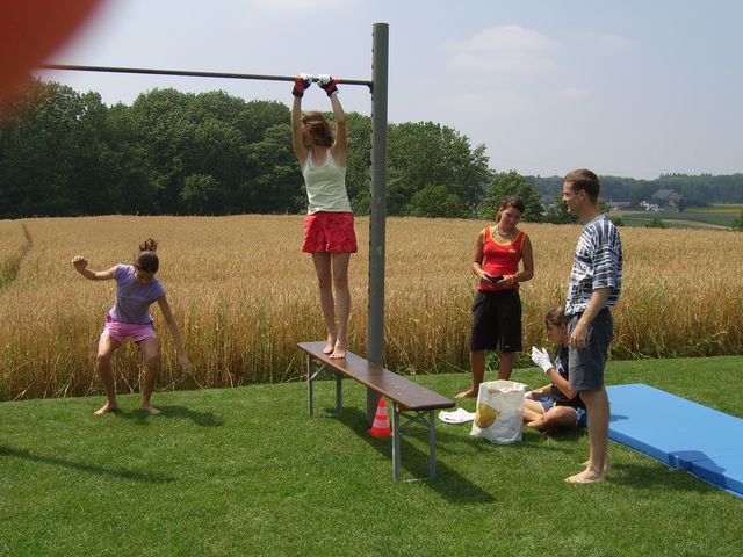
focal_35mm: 49
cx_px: 372
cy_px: 278
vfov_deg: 29.7
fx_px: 1052
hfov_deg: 38.9
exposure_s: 1/640
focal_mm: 10
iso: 100
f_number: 7
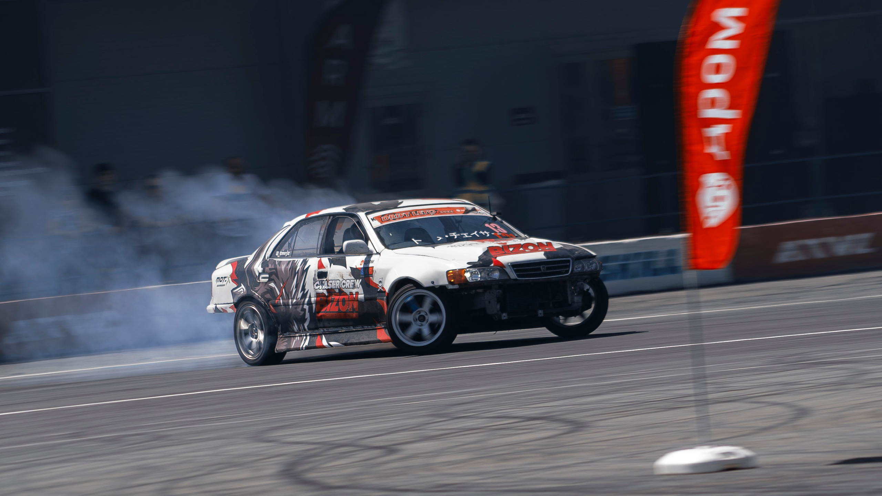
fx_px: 8091
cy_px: 280
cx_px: 435
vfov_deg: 3.5
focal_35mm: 346
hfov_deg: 6.2
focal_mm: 160
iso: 100
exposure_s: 1/125
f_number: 7.1
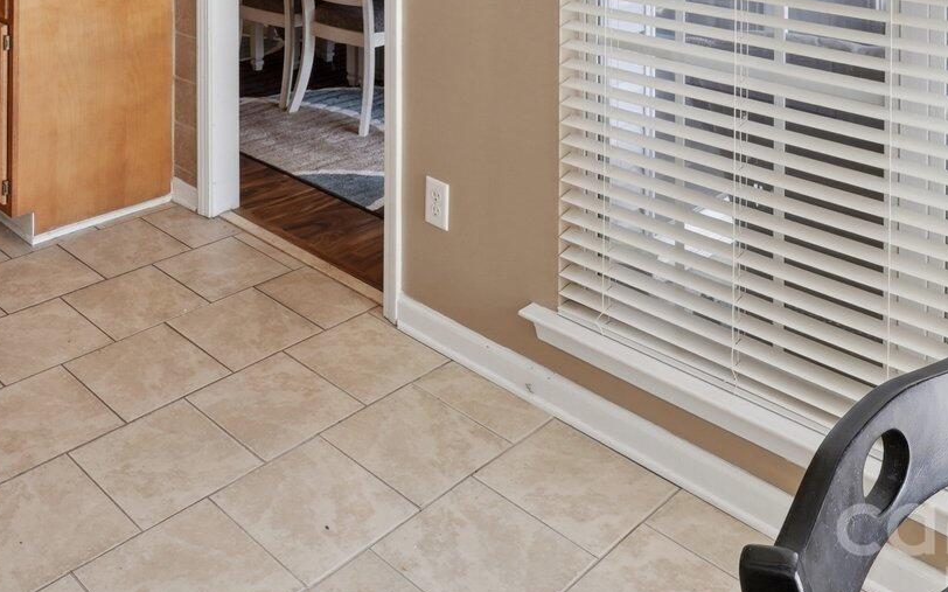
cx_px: 301
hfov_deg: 52.8
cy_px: -165
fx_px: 930
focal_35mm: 36
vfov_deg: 29.1
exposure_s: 1/10
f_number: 11
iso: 400
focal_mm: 14
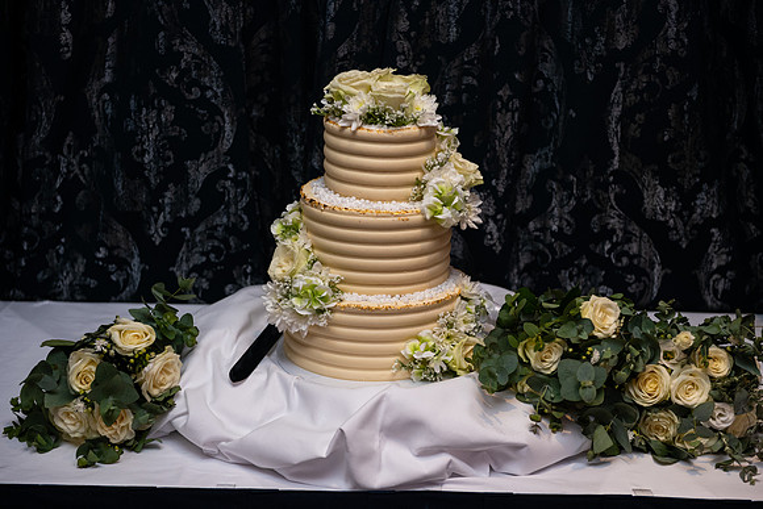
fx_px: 1314
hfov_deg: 32.4
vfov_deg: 21.9
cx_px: 382
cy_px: 254
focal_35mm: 62
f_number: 3.5
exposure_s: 1/160
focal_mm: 62
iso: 640
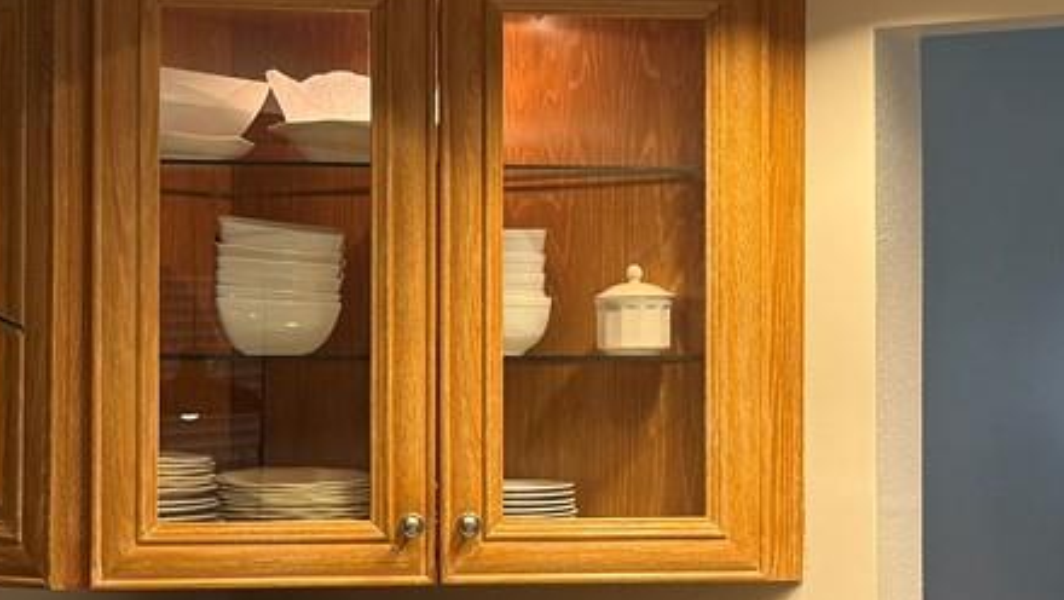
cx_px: 544
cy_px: 302
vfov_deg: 12.8
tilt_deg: +1.8
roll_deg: -0.5
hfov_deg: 22.4
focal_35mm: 95
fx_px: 2682
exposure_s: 1/60
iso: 125
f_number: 1.78
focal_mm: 6.76
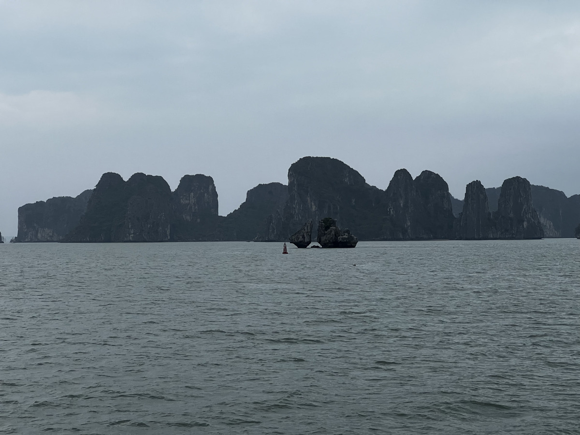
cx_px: 290
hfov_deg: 25.3
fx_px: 1290
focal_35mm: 77
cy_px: 218
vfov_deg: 19.1
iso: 160
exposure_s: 1/99
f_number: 2.8
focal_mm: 9
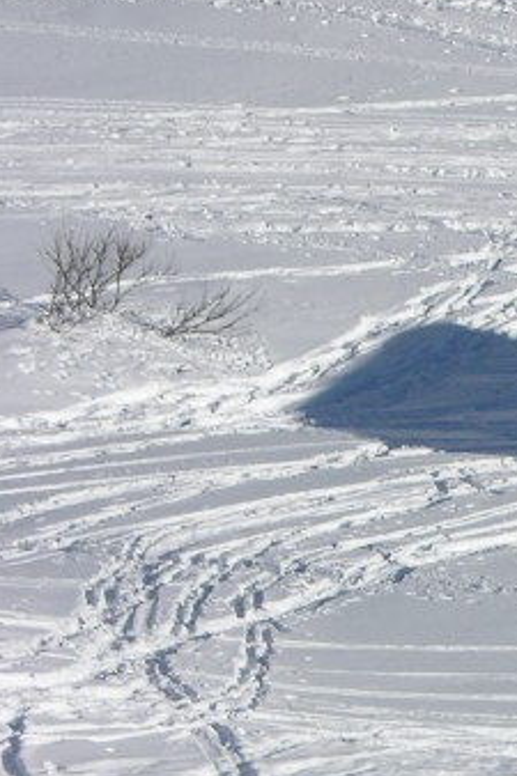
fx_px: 7482
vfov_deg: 5.9
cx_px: 1158
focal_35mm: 347
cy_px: 852
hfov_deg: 3.9
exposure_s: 1/482
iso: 50
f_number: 6.6
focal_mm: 27.3
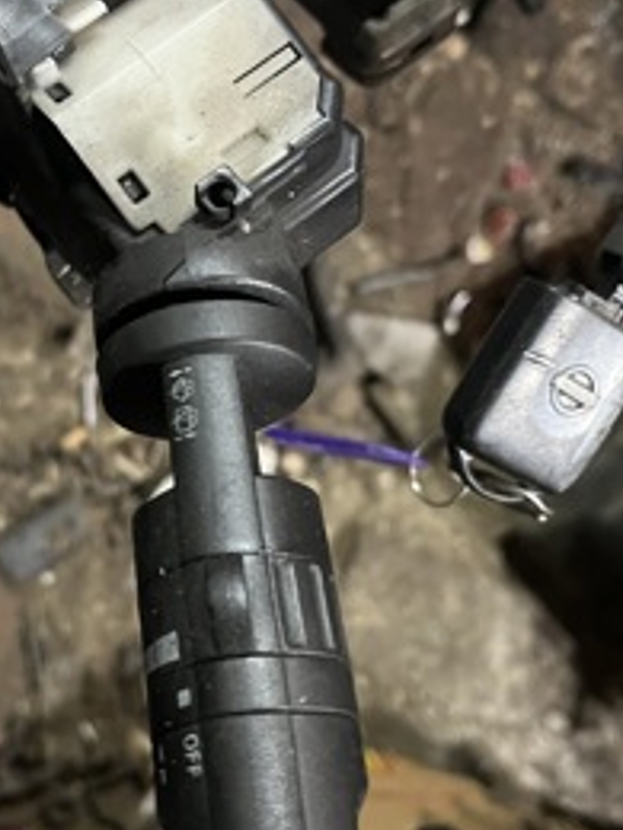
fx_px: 1152
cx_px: 134
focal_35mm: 48
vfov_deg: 39.6
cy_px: 386
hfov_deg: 29.6
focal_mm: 5.1
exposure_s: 1/25
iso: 500
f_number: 1.6
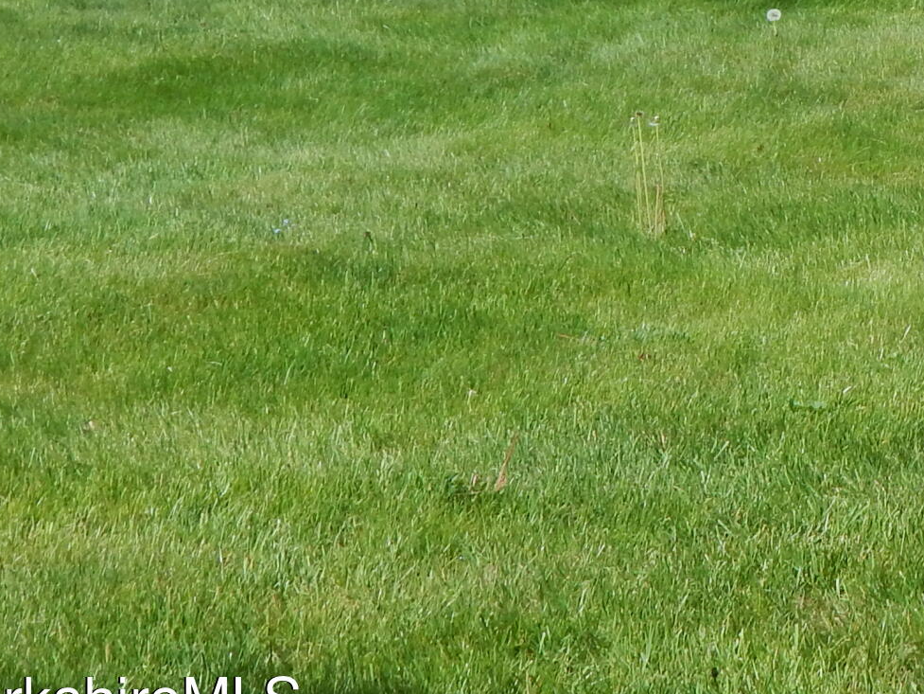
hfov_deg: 14.1
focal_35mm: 132
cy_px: -285
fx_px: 3524
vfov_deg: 10.9
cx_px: 1343
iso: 125
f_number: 3.6
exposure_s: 1/800
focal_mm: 7.7
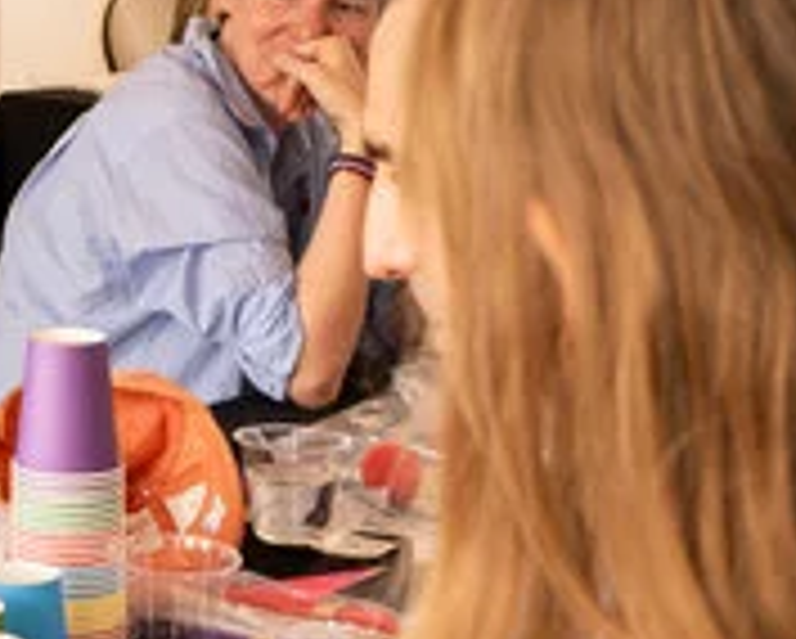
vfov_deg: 14.7
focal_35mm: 105
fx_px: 2476
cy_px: 295
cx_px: -211
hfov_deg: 17.3
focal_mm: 20.5
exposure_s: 1/125
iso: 800
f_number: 3.6
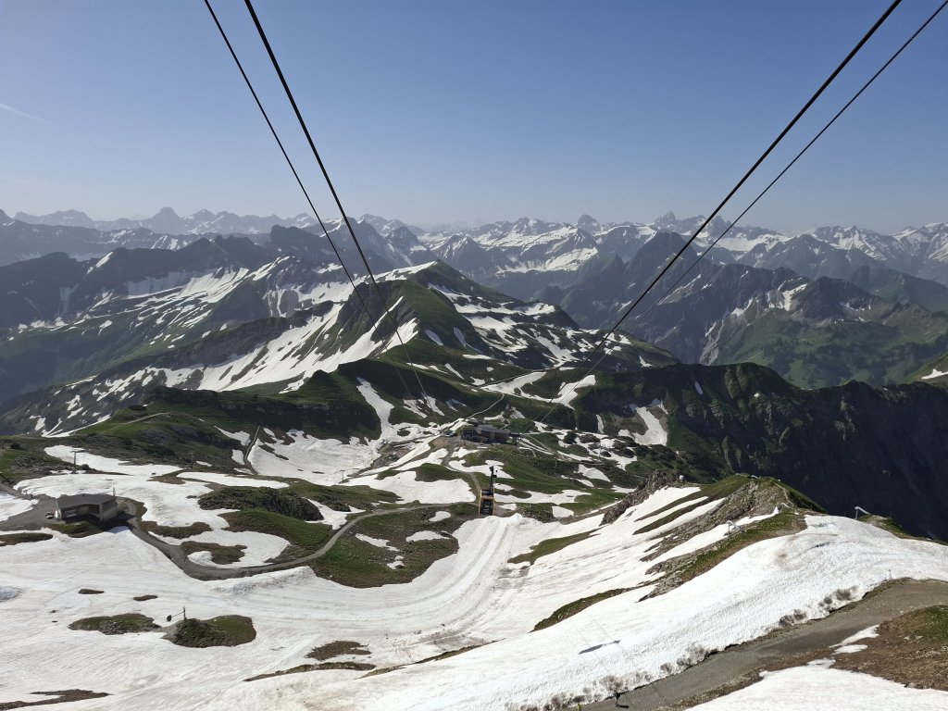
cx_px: 474
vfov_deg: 58.9
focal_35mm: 23
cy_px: 356
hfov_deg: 73.9
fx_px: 630
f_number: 1.8
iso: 50
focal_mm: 5.54
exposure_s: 1/3226
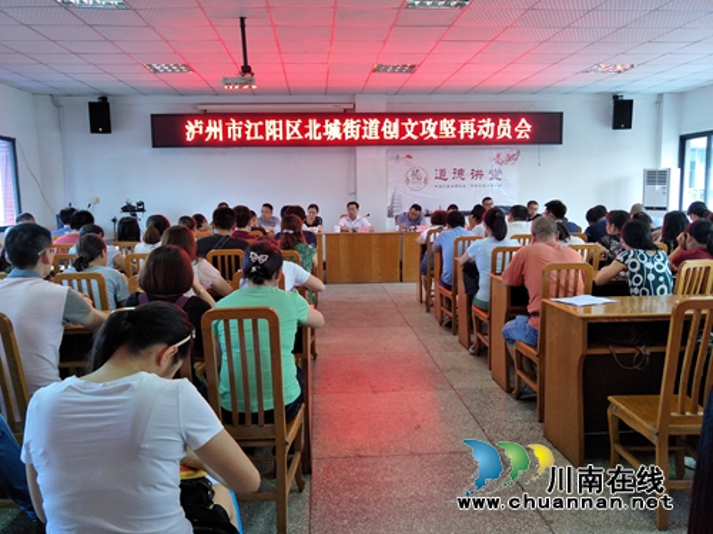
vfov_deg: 56.8
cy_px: 267
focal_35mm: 24
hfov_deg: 71.6
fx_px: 494
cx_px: 356
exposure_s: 1/33
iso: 219
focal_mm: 4.1
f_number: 1.7
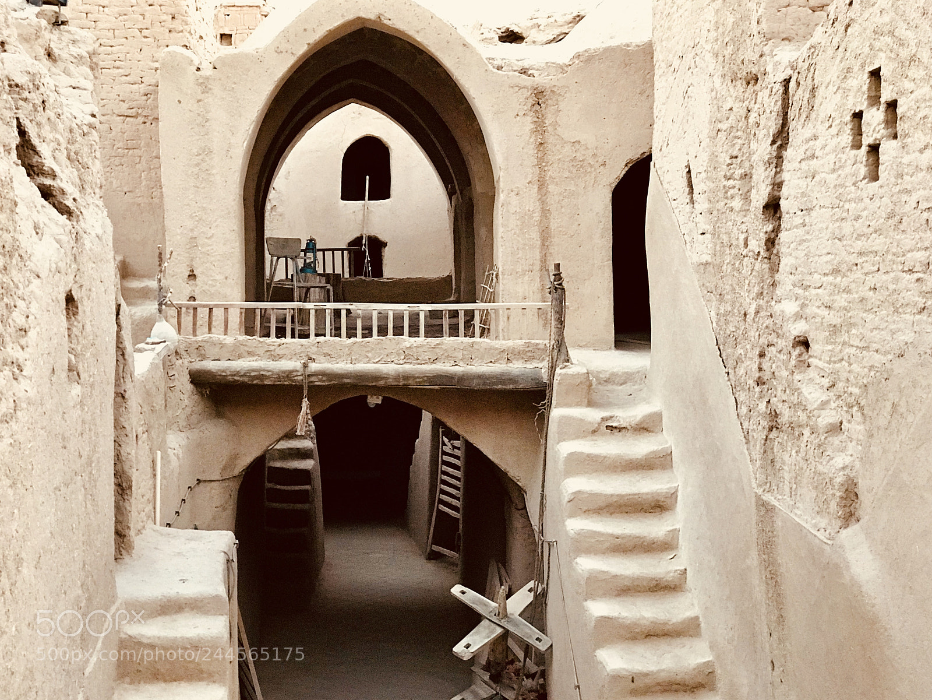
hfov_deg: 33.8
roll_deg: +1.6
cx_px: 466
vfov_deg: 25.7
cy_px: 350
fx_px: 1535
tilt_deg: -3.8
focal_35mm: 57
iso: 400
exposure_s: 1/50
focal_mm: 6.6
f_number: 2.8
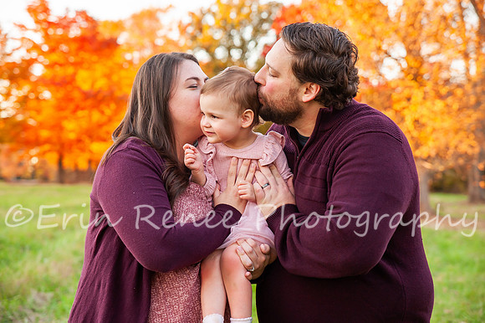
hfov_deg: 28.9
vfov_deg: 19.4
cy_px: 162
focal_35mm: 70
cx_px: 242
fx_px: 942
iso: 640
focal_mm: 70
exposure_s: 1/200
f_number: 4.5
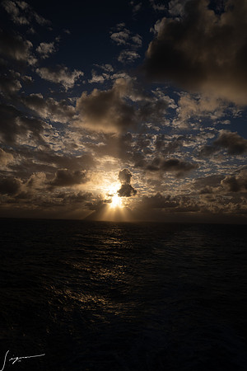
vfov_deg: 61.9
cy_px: 186
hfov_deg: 43.6
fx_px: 309
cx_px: 124
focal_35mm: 30
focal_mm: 30
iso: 125
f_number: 13
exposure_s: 1/400
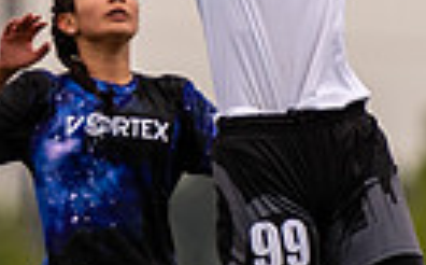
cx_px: 274
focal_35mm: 1863
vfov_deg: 0.7
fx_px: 21592
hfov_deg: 1.1
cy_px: 21
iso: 100
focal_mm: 200
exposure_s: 1/1000
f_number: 2.8
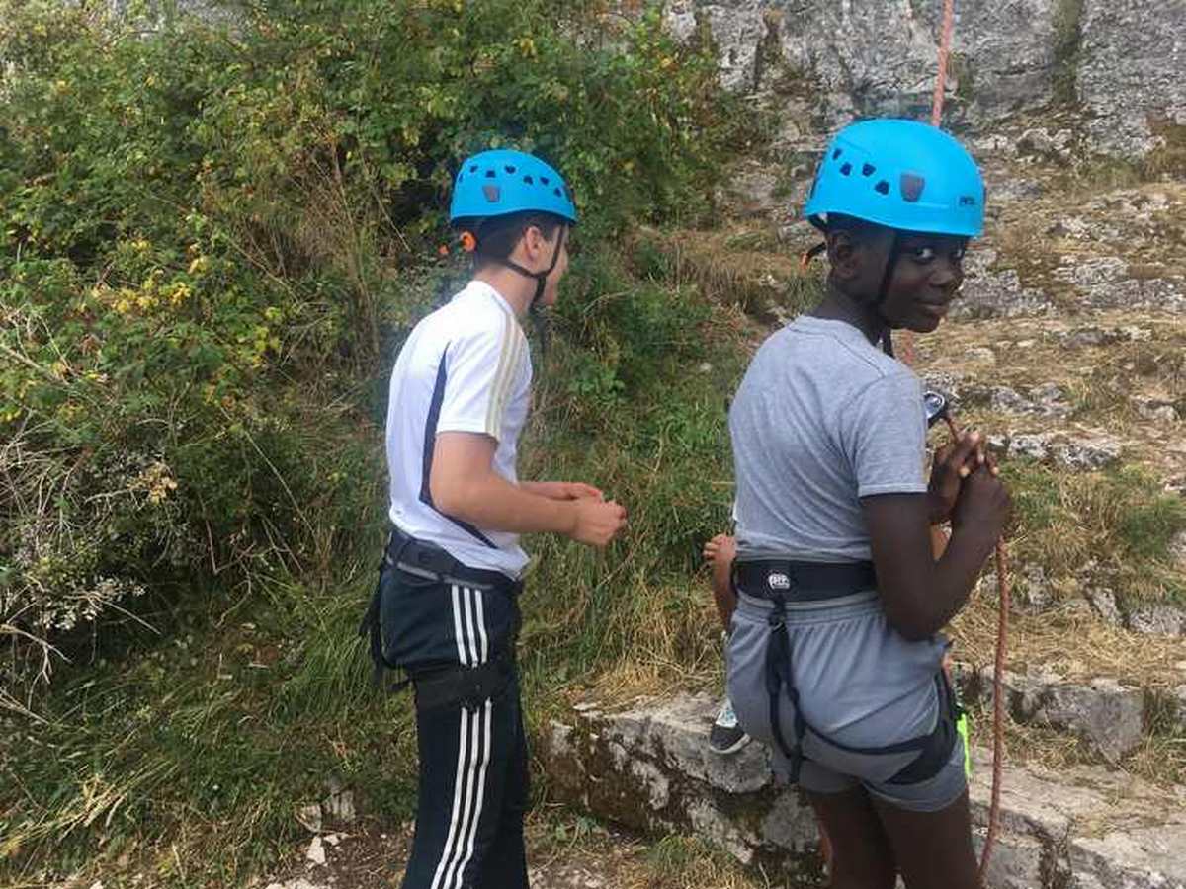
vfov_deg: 48.2
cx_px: 593
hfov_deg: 61.7
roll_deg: +2.6
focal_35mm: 29
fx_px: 994
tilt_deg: -5.0
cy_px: 444
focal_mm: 4.15
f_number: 2.2
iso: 25
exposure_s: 1/330
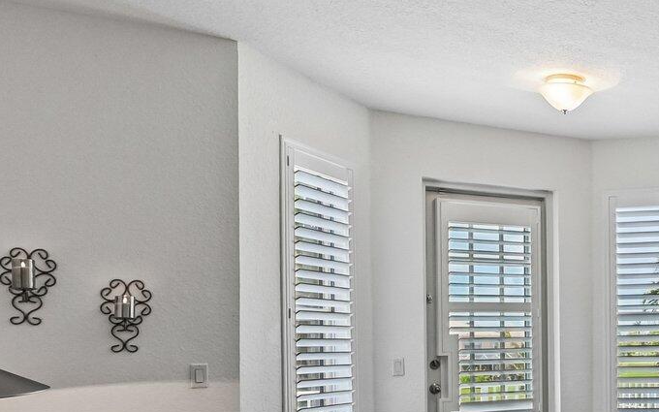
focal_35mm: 43
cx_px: 712
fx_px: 772
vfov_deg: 28.3
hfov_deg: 38.7
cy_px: 397
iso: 2500
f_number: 8
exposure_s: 1/250
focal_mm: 14
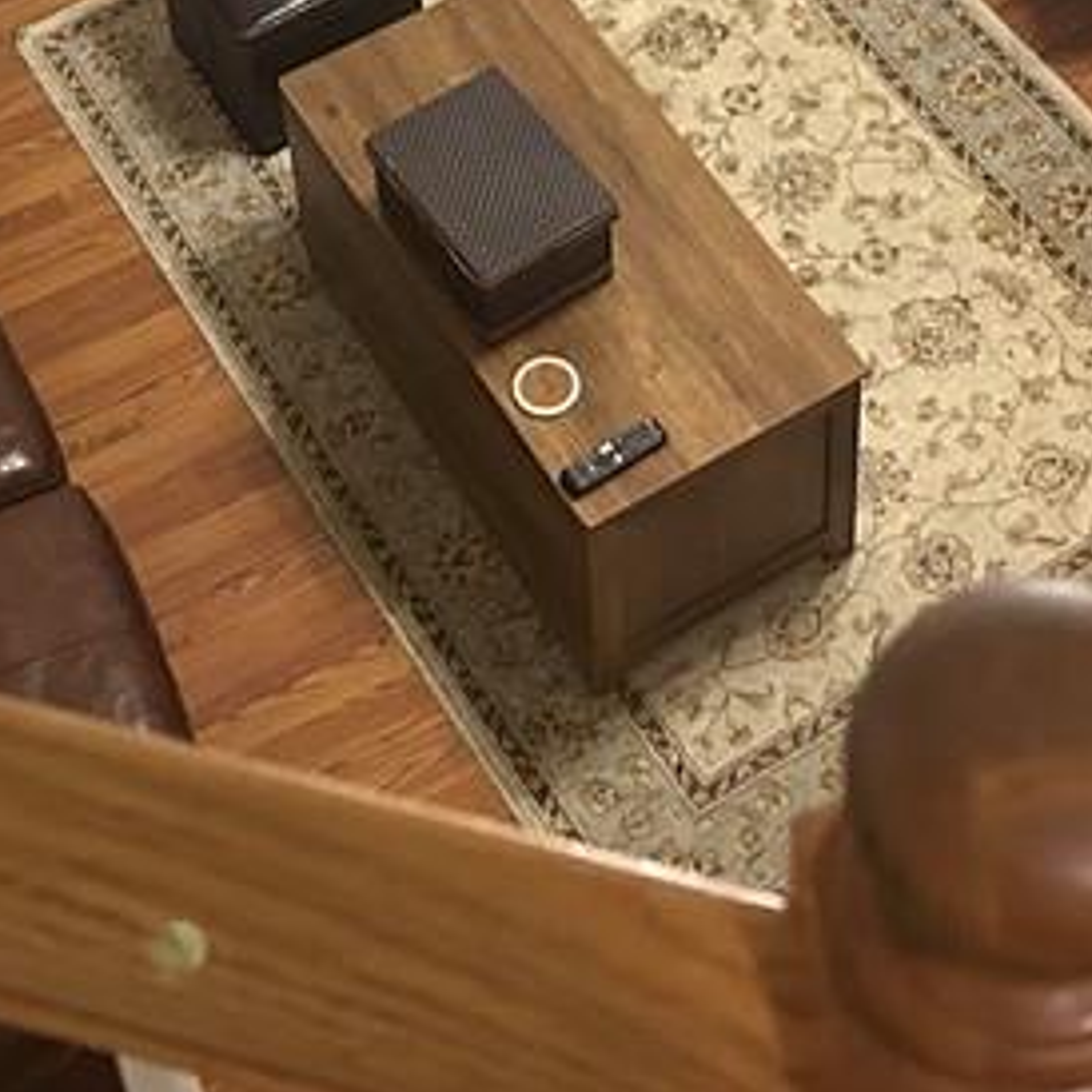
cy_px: -295
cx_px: 598
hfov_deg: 20.2
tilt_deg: -43.4
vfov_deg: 18.8
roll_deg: +1.9
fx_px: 3069
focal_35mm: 86
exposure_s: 1/60
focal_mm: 5.7
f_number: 1.5
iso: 500
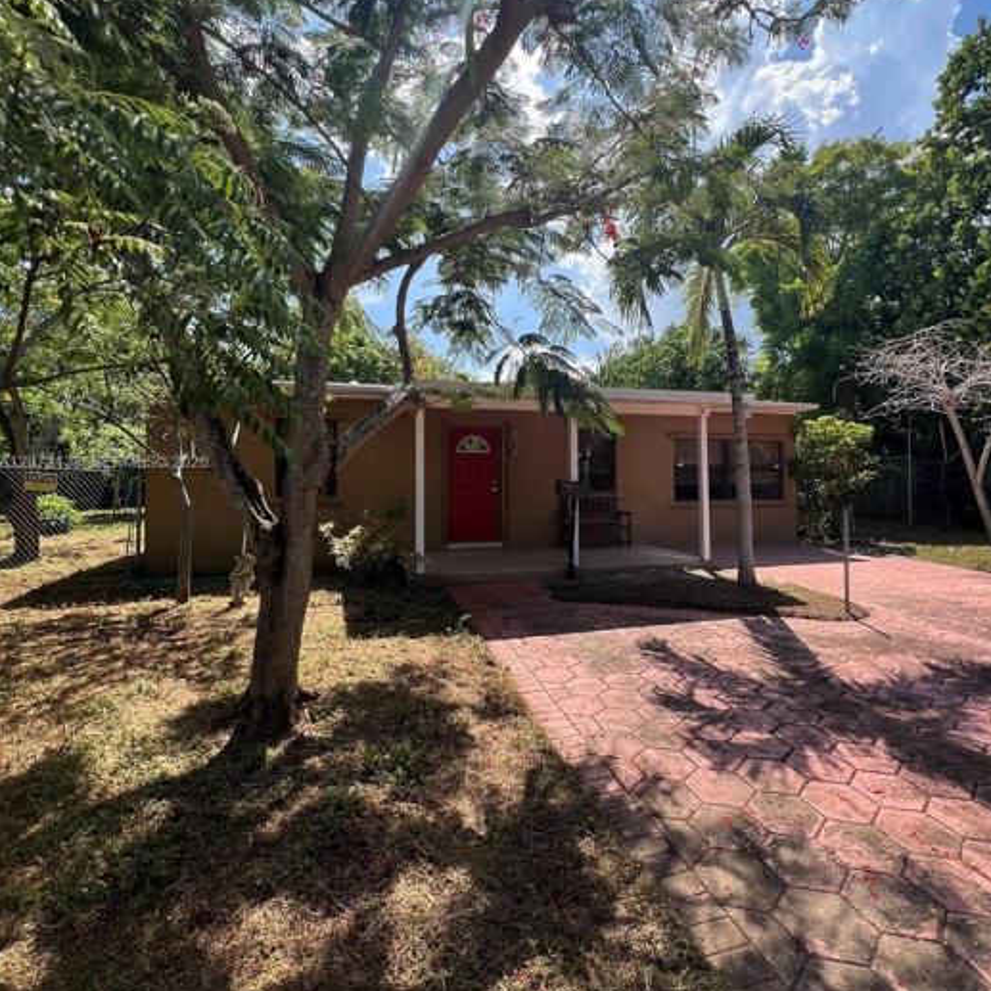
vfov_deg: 87.3
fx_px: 518
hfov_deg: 87.4
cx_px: 514
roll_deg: +0.6
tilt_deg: +1.7
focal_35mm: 16
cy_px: 464
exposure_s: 1/786
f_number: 1.8
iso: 32
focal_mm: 1.57
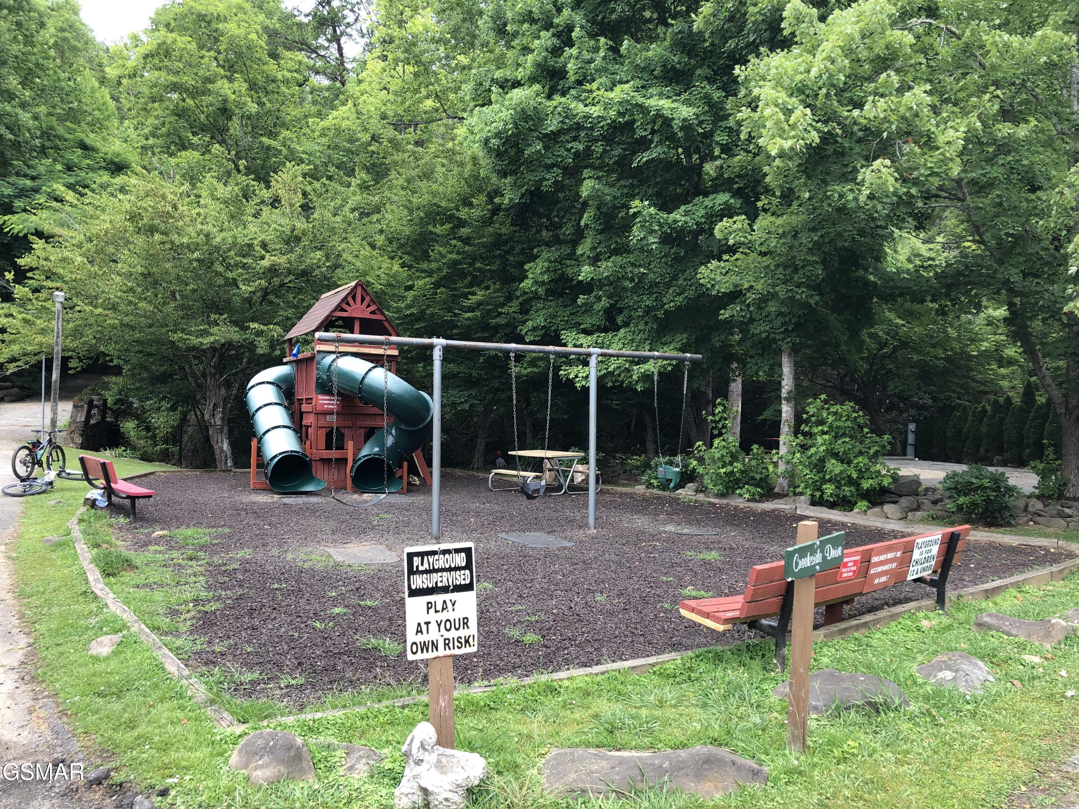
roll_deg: -0.1
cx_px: 540
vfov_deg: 49.7
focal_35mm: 28
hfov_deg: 63.4
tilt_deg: +0.6
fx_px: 873
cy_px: 404
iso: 20
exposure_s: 1/262
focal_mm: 3.99
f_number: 1.8
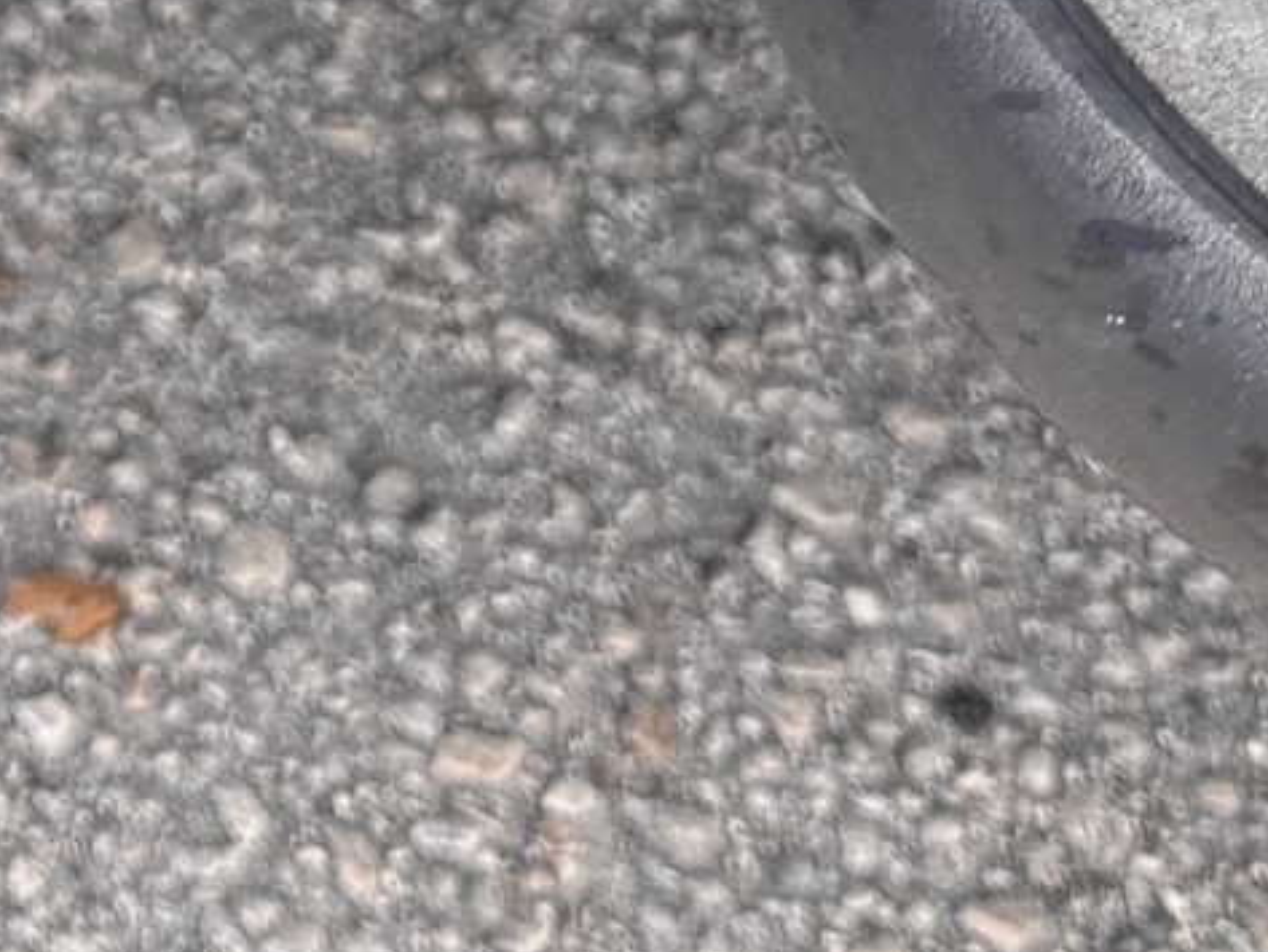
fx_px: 5313
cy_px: -1327
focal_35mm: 145
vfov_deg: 9.2
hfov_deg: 12.4
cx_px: -1072
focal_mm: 6.76
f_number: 1.78
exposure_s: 1/693
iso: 80
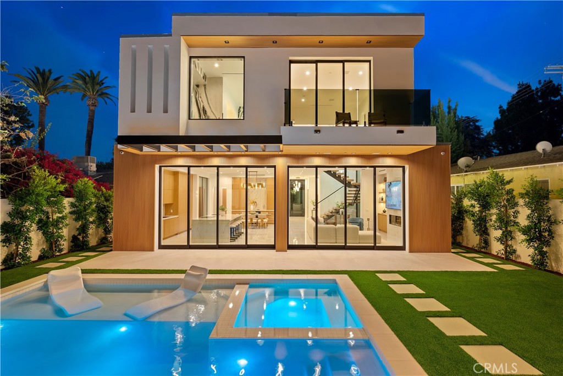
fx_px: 258
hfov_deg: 95.0
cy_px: 188
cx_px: 282
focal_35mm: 16
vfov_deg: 72.1
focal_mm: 16.5
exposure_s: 5
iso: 100
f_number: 8
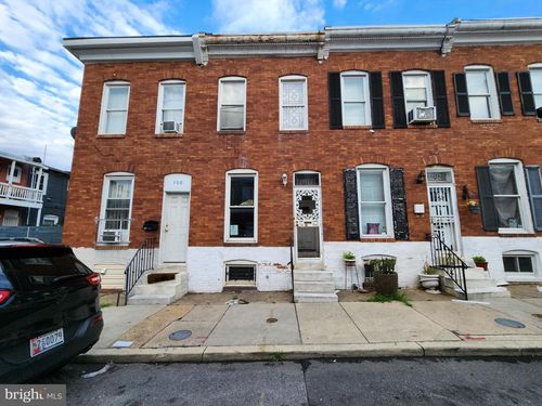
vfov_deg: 89.9
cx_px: 271
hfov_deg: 106.2
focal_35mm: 13
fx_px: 204
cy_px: 203
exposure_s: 1/291
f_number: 2.2
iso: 50
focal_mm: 2.2
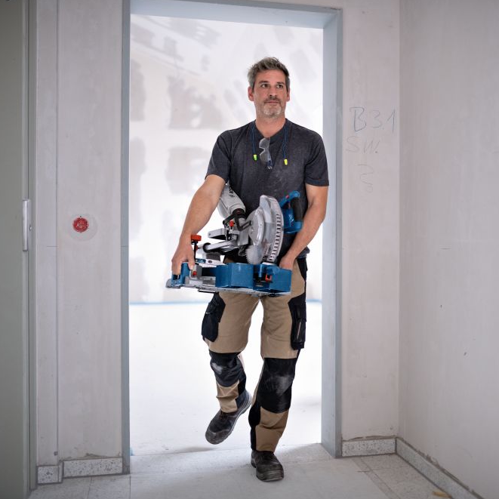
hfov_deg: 37.3
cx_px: 322
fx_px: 734
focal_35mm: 45
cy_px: 249
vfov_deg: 37.6
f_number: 1.6
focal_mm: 35
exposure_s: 1/200
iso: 800
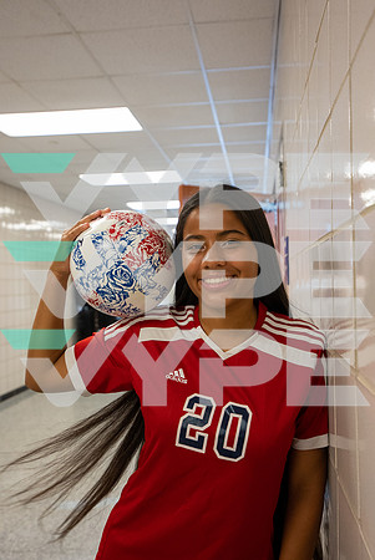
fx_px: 546
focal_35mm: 35
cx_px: 188
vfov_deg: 54.4
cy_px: 280
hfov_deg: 37.9
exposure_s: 1/125
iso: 4000
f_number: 4
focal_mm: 35
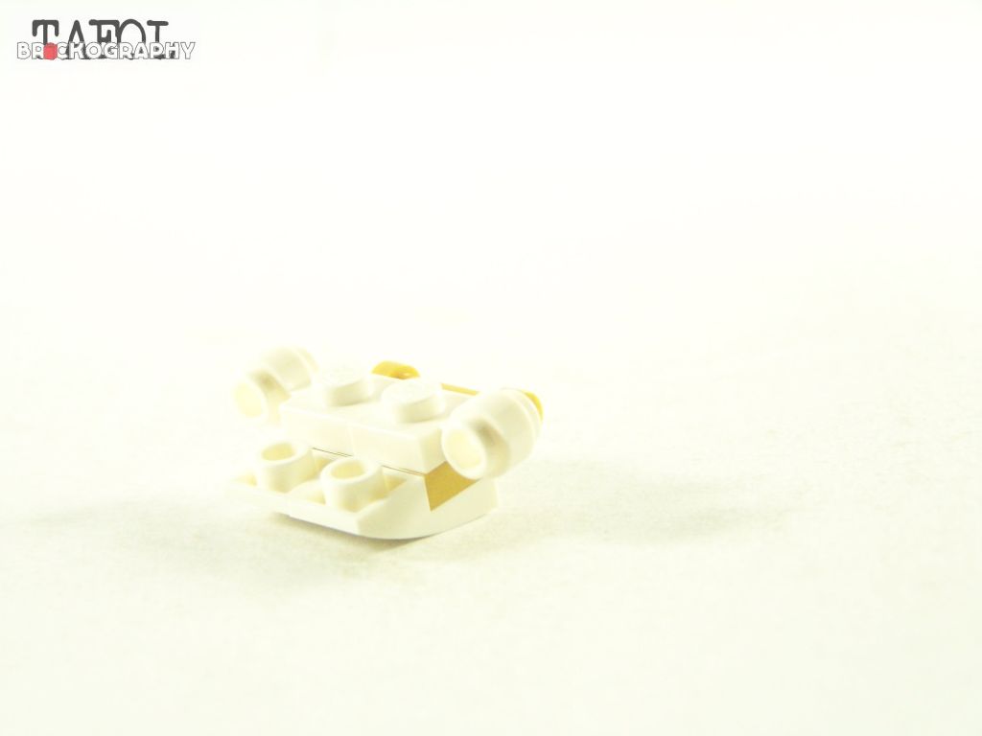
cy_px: 368
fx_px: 2979
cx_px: 491
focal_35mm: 105
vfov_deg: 14.1
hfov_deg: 18.7
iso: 400
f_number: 3.2
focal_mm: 17.5
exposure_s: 1/60
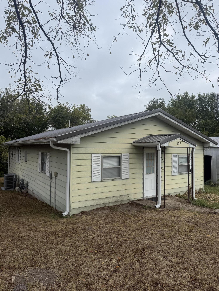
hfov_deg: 56.8
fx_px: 202
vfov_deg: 71.6
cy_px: 146
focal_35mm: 24
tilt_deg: +0.5
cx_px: 110
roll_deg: -2.1
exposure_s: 1/3584
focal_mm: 6.76
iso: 80
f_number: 1.78
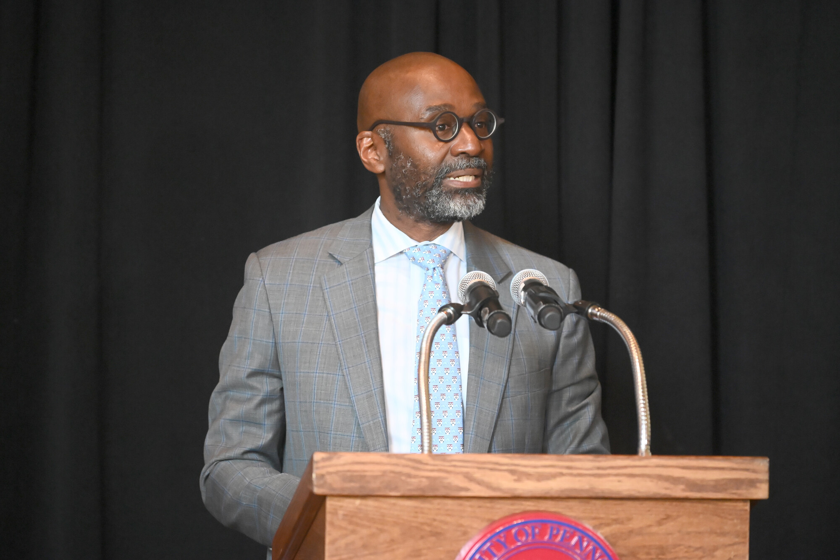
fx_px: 4317
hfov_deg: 11.1
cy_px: 280
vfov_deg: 7.4
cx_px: 420
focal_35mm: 185
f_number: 4
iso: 8000
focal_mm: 185
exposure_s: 1/160
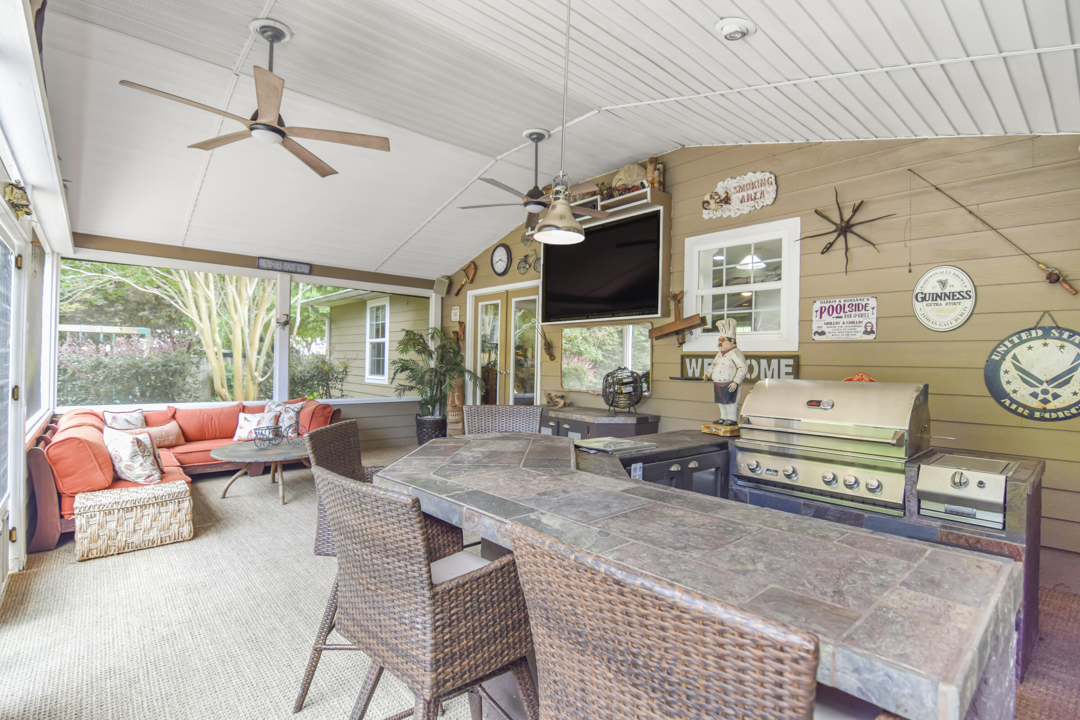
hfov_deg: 95.0
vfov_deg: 72.1
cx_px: 540
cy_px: 360
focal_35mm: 16
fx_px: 495
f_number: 4.5
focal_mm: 11
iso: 400
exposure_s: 1/80
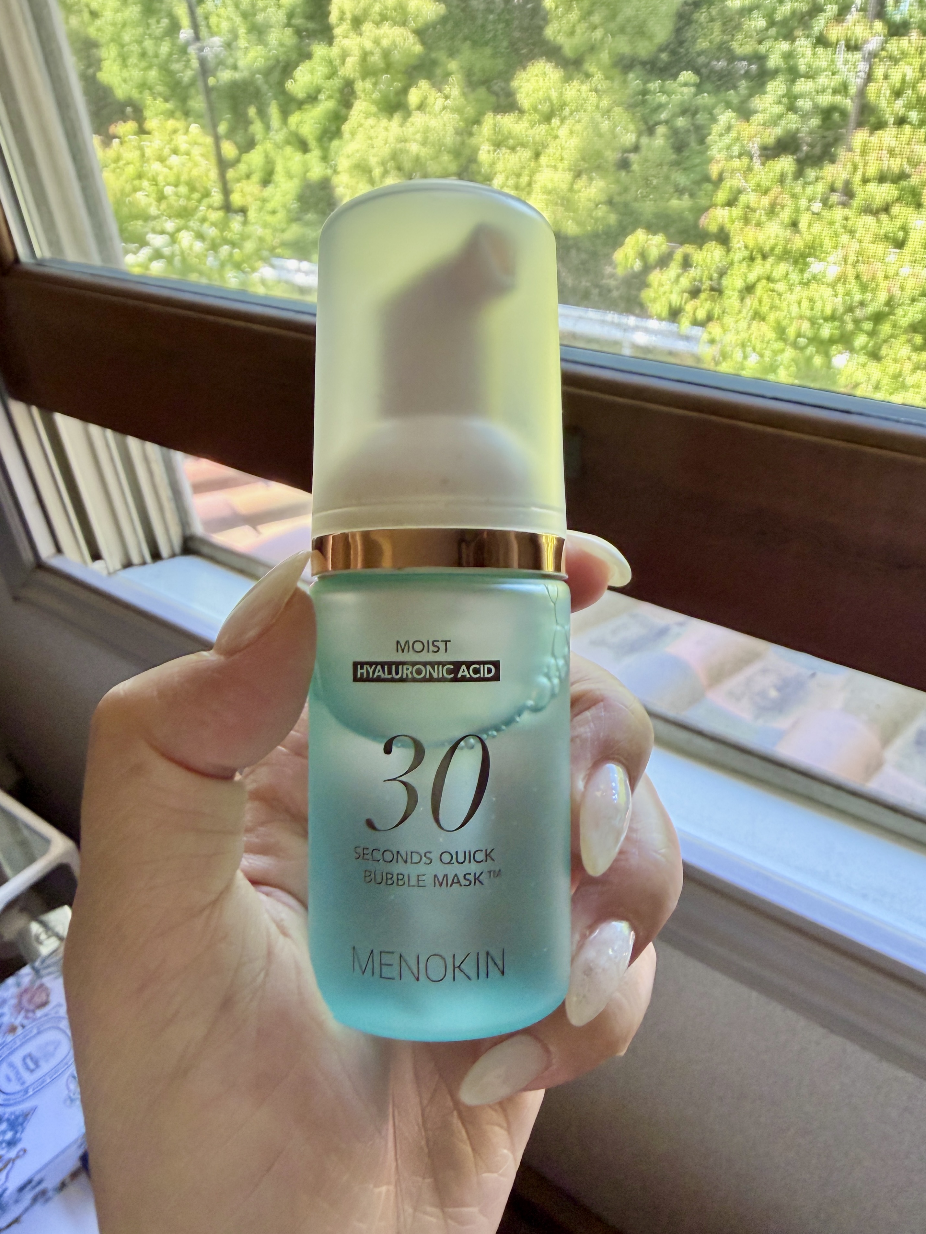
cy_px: 617
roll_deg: +4.9
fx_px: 856
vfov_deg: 71.6
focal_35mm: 24
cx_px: 463
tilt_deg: -30.6
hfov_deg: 56.8
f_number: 2.2
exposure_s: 1/121
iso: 160
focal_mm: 2.22
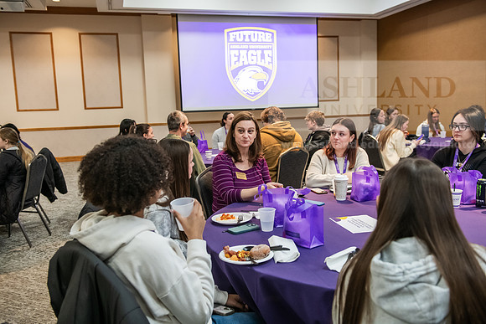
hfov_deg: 58.7
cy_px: 162
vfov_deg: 41.1
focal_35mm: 32
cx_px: 243
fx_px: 432
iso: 2500
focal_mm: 32
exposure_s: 1/125
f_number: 3.5
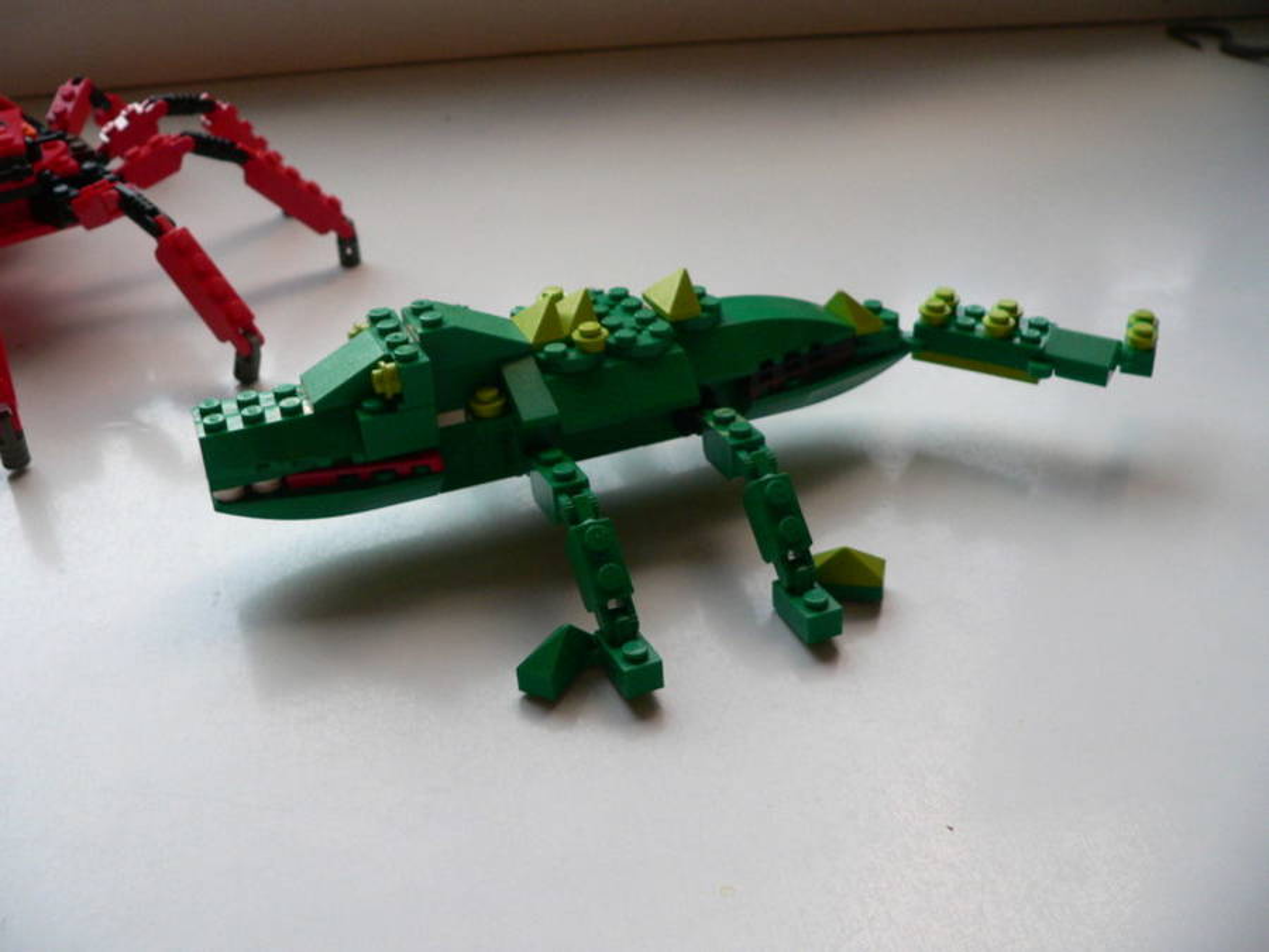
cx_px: 634
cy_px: 476
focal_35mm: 36
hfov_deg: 51.4
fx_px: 1320
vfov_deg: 39.7
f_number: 2.8
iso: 200
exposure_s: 1/40
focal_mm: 6
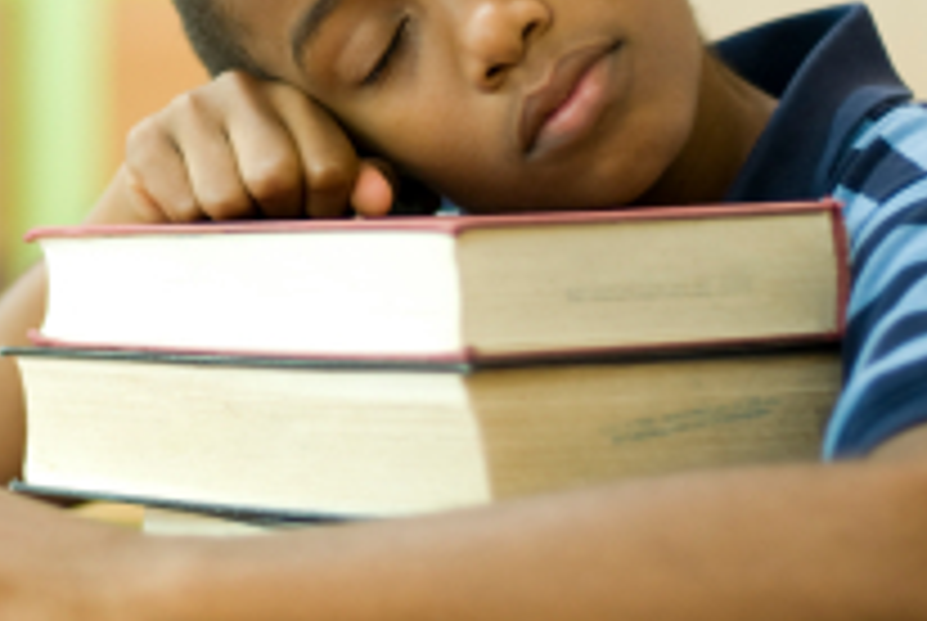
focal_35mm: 154
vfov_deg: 8.9
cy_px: 106
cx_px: 202
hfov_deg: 13.3
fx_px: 3971
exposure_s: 1/30
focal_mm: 50
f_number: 1.8
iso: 200
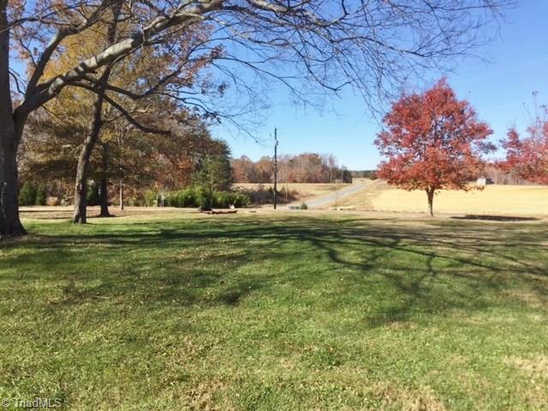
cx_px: 274
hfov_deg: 61.7
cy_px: 206
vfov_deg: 48.2
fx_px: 459
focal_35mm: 29
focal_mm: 4.15
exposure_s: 1/1412
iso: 32
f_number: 2.2
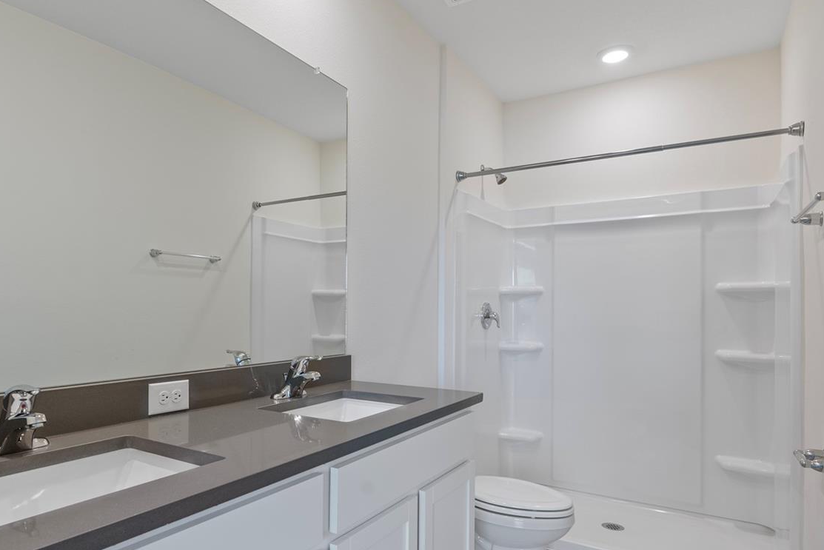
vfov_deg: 55.0
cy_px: 306
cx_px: 347
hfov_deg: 75.6
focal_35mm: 23
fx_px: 527
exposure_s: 1/4
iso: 250
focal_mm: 16
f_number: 8
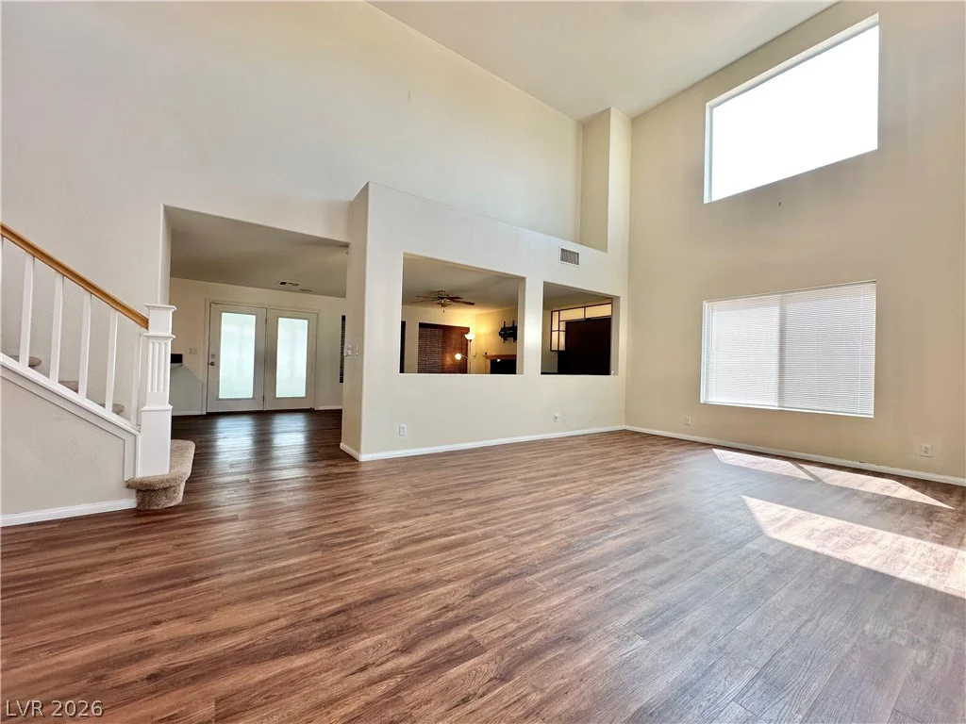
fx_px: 391
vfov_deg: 85.7
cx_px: 483
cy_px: 362
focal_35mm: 14
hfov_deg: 102.1
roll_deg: -1.5
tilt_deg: +0.8
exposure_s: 1/120
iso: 64
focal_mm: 2.22
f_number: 2.2
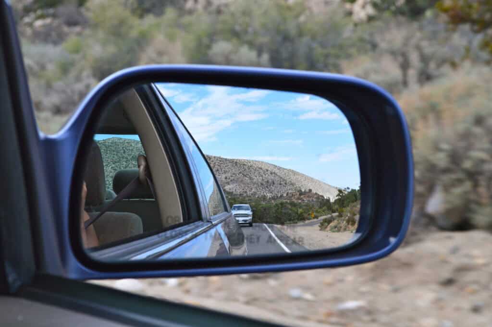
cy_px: 164
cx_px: 246
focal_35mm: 82
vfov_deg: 16.5
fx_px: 1127
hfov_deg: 24.6
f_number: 10
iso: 400
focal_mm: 55
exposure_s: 1/320
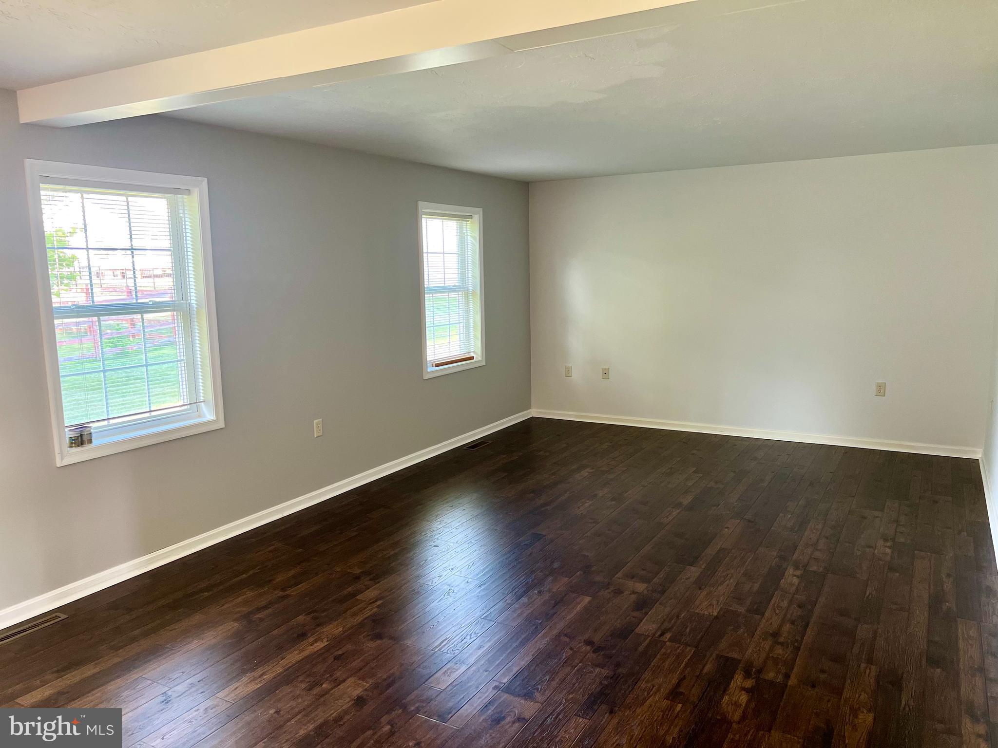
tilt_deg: -7.9
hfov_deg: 67.3
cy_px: 374
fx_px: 750
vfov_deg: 53.1
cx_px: 499
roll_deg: +0.9
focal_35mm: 26
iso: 200
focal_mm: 5.7
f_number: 1.5
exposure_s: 1/60
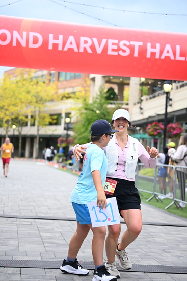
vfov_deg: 28.8
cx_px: 94
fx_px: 545
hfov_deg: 19.5
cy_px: 140
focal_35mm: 70
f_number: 2.8
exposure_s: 1/2000
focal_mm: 70
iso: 640
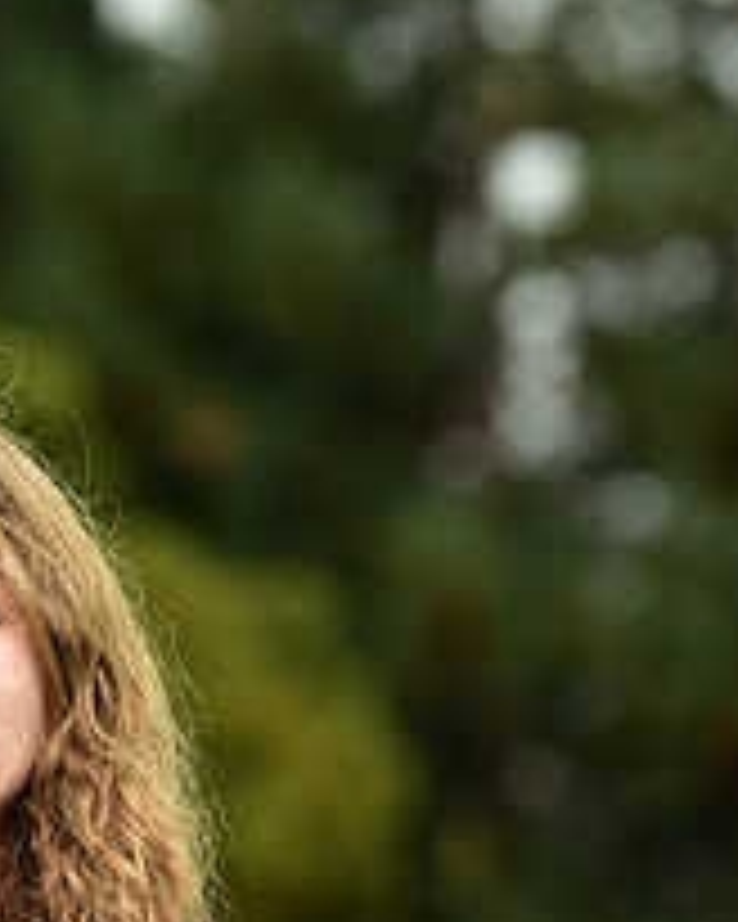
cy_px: 1102
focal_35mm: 464
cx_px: -16
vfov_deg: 4.2
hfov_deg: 3.3
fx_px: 12668
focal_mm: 175
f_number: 5
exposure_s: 1/200
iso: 500
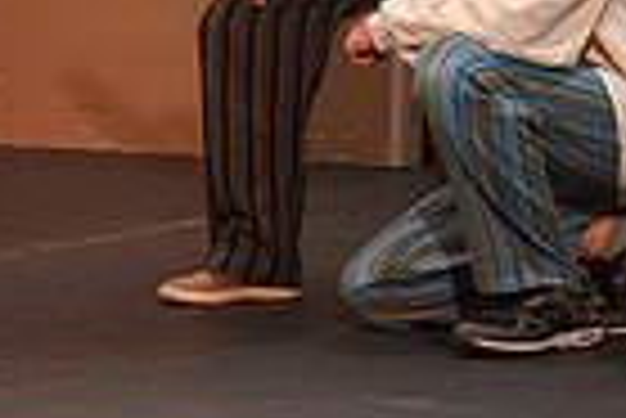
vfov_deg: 4.5
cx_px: 707
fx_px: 5239
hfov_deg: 6.8
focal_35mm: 301
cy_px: -249
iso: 640
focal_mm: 70
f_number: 2.8
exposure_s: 1/160
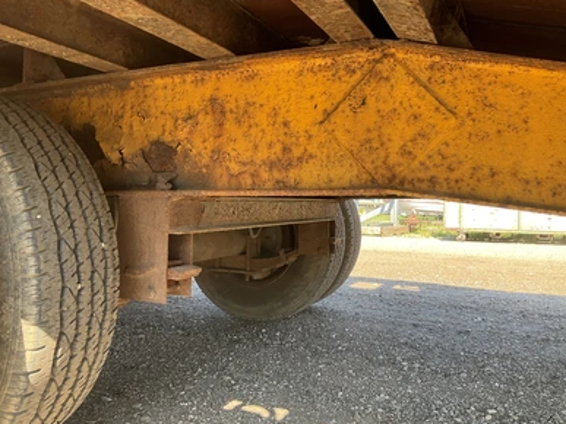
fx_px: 490
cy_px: 213
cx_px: 290
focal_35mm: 30
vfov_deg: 46.8
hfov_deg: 60.0
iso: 32
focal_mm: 3
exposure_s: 1/132
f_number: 1.8
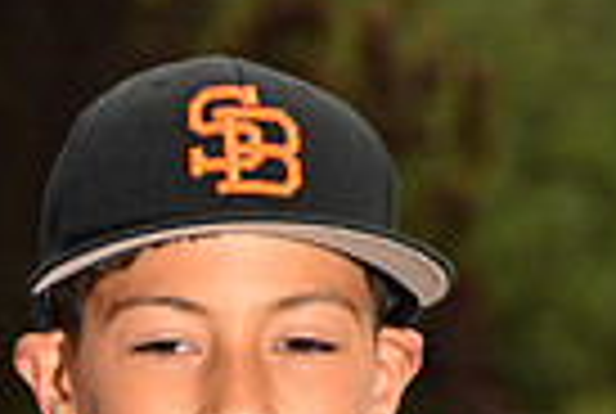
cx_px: -36
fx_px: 13393
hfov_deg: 2.6
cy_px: 664
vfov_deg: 1.8
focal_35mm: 781
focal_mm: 185
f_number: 11
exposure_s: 1/200
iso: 125
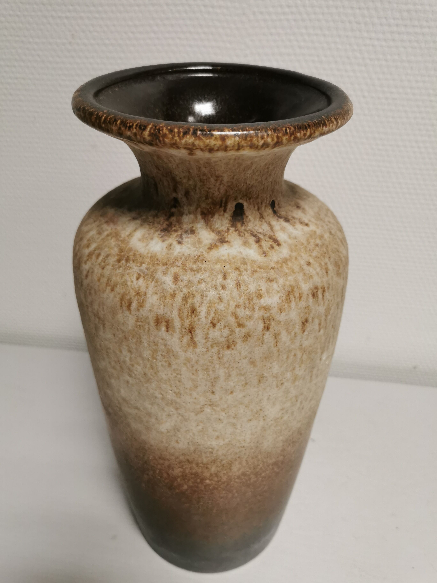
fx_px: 454
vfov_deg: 65.3
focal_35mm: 27
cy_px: 292
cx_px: 218
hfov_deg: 51.4
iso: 200
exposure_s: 1/100
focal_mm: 5.58
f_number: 1.8
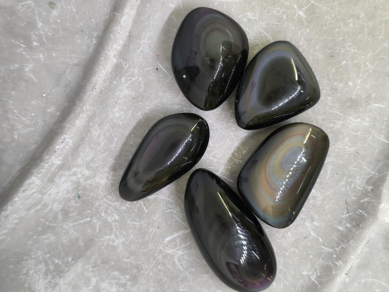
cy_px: 146
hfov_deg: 41.2
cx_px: 194
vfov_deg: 31.5
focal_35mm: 46
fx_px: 517
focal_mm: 6.14
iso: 320
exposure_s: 1/100
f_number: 1.65
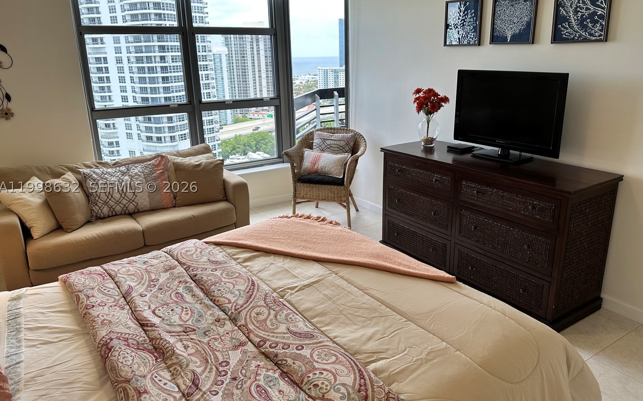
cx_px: 324
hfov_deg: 70.4
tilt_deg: -15.3
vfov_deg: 47.5
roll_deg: +1.7
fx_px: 456
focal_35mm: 26
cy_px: 187
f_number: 1.78
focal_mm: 6.86
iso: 64
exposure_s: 1/203
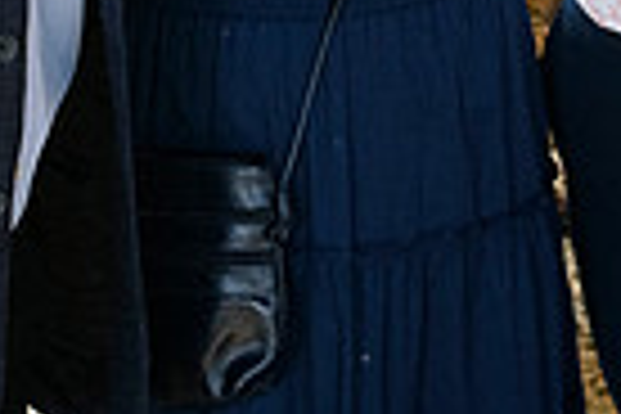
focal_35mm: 147
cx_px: 490
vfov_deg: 8.9
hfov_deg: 13.9
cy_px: -389
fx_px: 2536
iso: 4000
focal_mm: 35
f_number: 6.3
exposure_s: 1/125
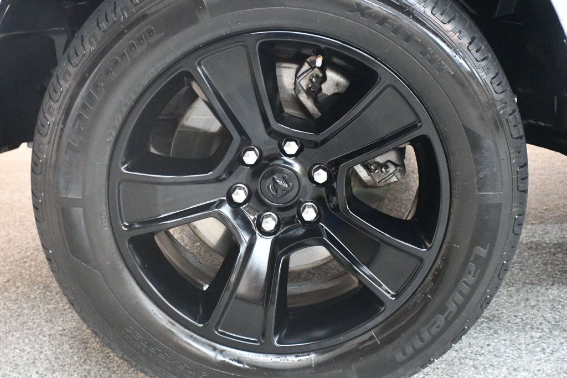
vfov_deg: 15.2
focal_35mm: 90
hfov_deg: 22.6
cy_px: 189
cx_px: 284
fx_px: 1417
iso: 11400
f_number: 5
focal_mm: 60
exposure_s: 1/60
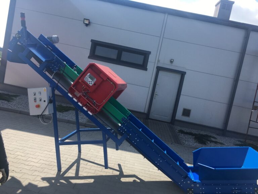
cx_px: 129
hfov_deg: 61.7
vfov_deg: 48.2
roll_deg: -12.7
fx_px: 216
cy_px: 97
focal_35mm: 29
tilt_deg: -6.5
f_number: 2.2
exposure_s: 1/999
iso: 25
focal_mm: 4.15
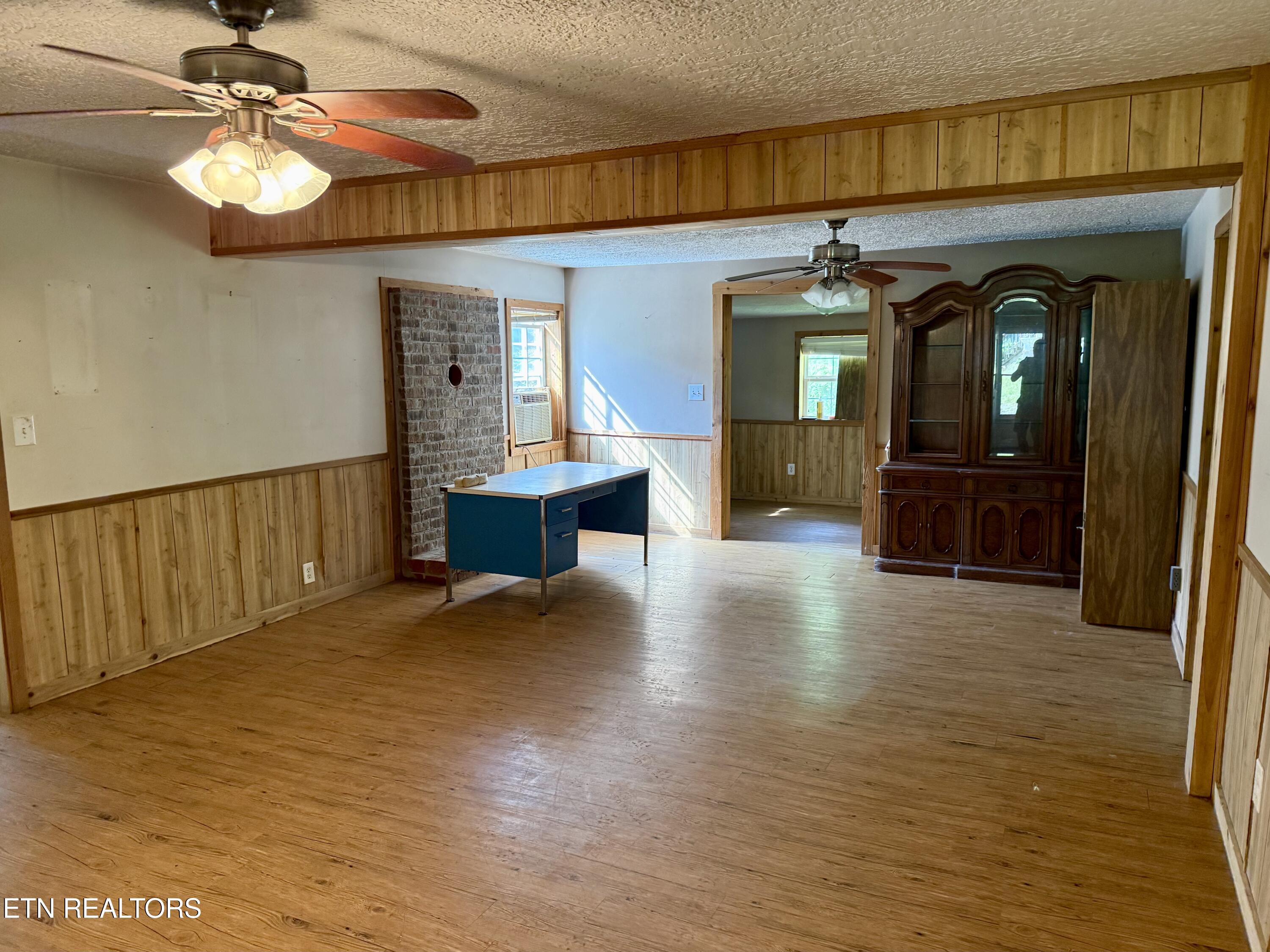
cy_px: 476
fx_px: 881
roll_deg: -0.7
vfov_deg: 56.8
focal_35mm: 24
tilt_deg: -7.3
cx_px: 635
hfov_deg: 71.6
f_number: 1.78
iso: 250
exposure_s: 1/60
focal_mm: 6.76
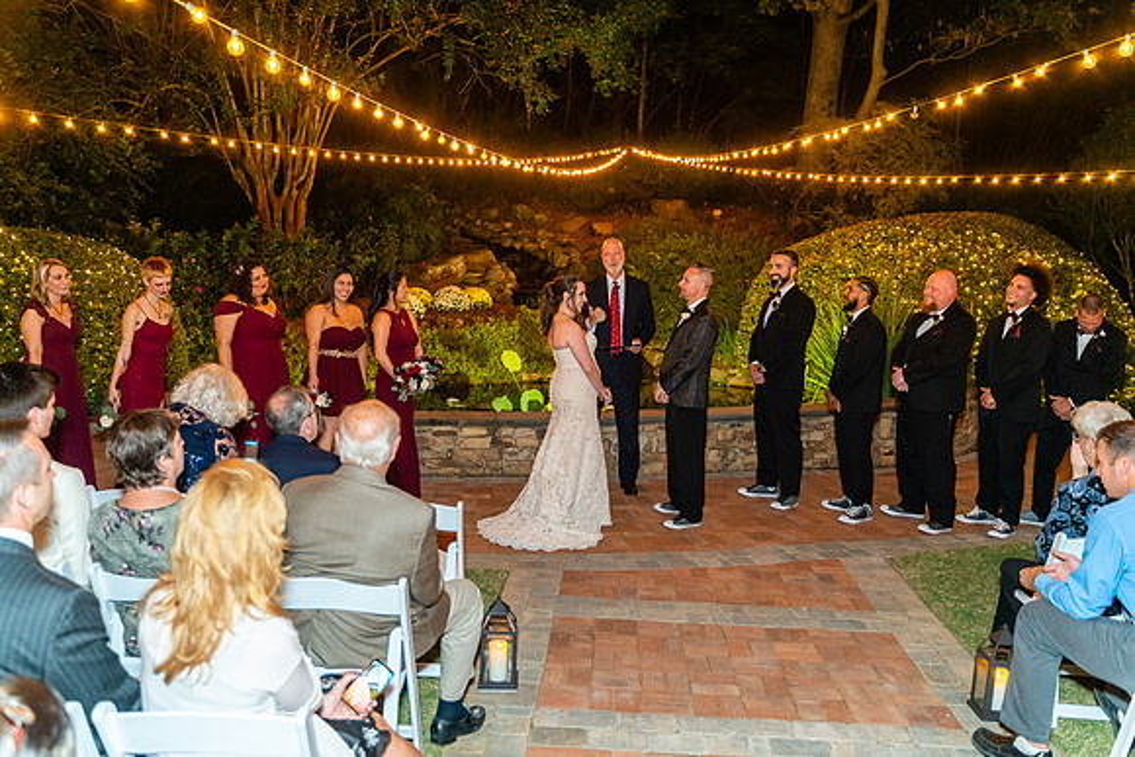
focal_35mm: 31
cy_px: 407
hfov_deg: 60.8
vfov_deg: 42.8
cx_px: 555
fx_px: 967
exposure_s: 1/60
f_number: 2.8
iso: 1000
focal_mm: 28
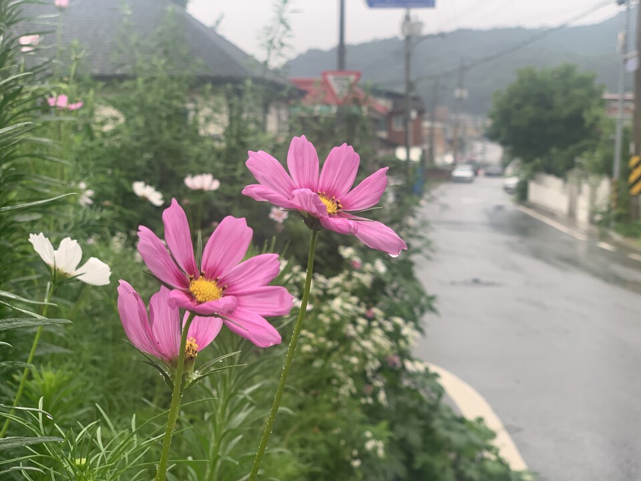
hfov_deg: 36.8
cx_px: 320
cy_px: 240
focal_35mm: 52
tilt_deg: -4.8
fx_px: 963
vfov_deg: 28.0
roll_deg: -1.7
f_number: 2.4
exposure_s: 1/122
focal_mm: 6
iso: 40
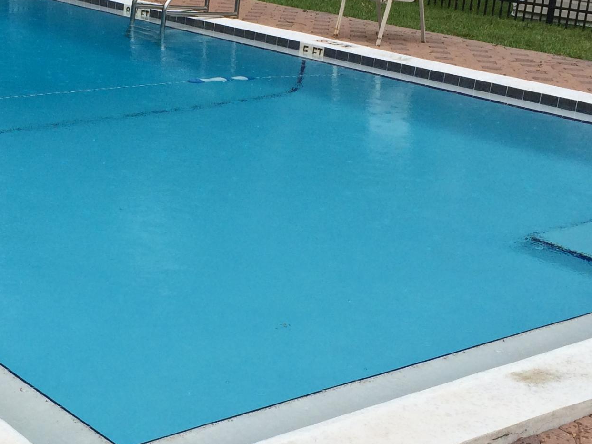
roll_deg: -3.8
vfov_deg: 21.0
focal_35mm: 70
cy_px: 243
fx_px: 1197
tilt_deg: -19.1
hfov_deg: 27.4
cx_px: 150
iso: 32
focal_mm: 4.15
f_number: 2.2
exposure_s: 1/1953
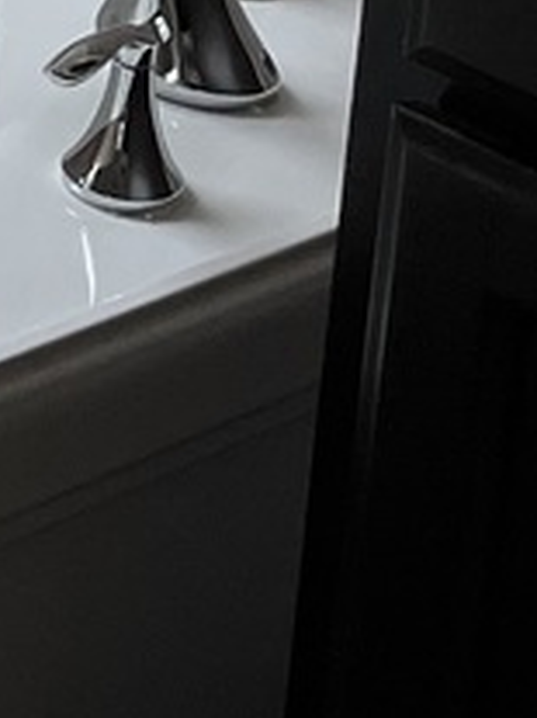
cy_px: -819
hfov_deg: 7.1
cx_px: -1171
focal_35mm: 181
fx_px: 3748
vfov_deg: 10.0
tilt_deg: -14.7
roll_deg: +0.2
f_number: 1.6
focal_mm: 5.1
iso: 125
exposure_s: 1/67
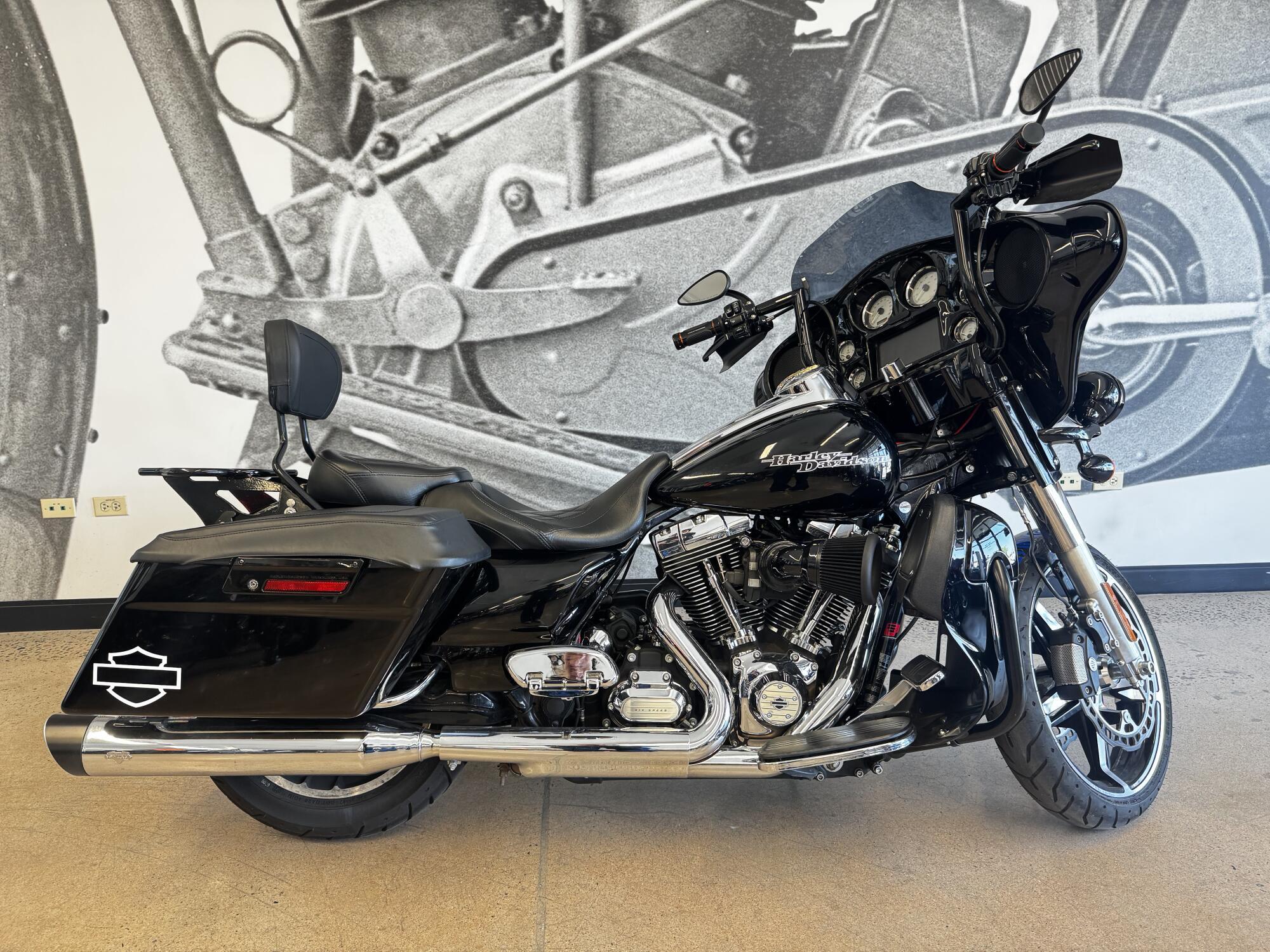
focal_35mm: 24
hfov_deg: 71.6
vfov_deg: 56.8
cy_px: 476
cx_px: 635
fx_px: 881
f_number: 1.78
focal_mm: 6.76
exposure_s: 1/60
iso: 200
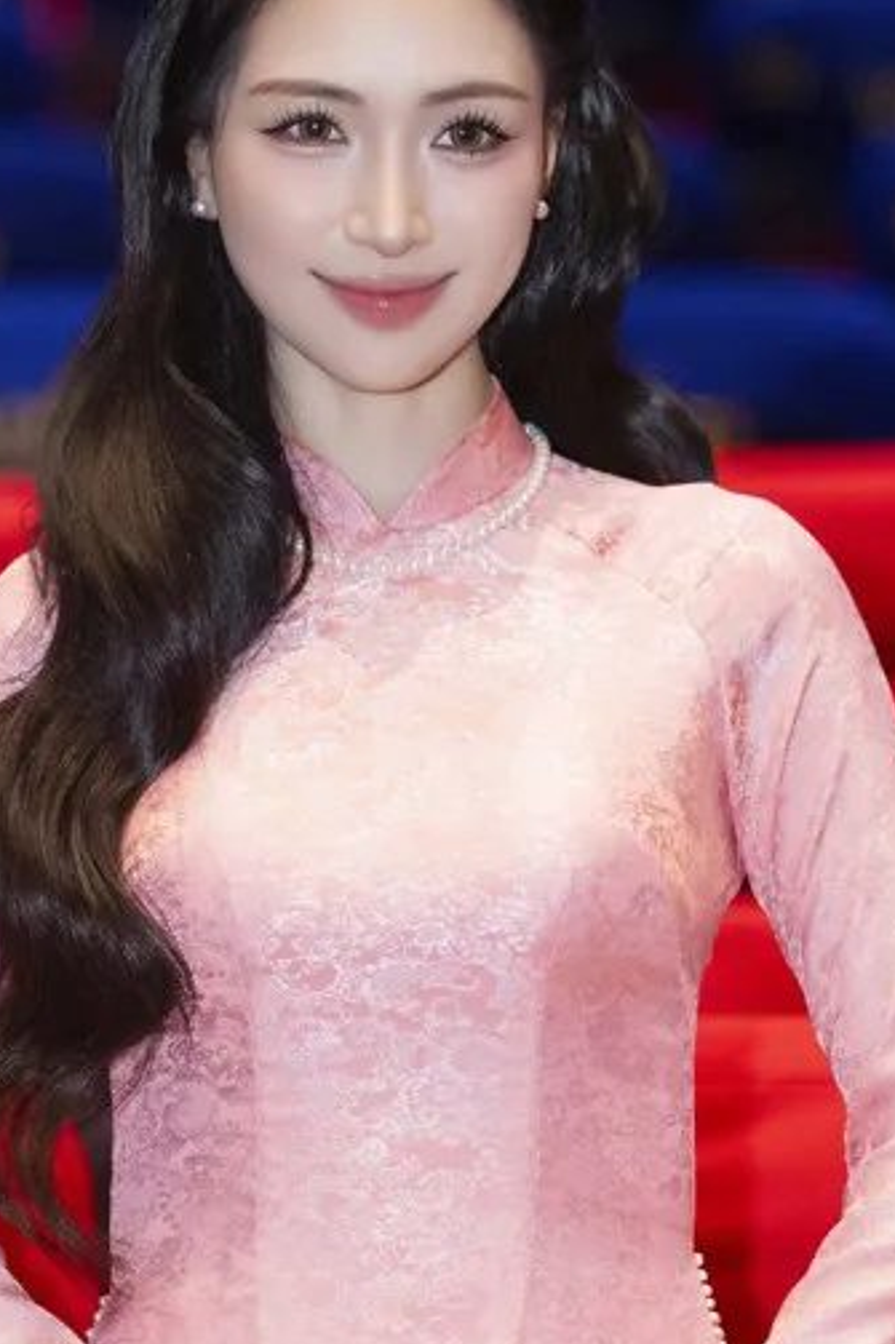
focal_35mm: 282
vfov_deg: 7.3
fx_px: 10523
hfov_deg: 4.9
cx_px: 307
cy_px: 844
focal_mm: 135
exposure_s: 1/200
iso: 1600
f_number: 2.8
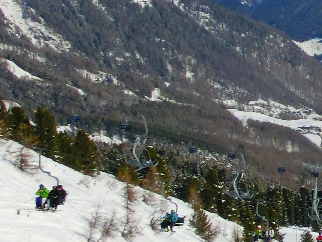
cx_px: 558
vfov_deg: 13.0
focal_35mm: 114
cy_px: 80
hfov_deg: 15.2
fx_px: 1061
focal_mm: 4.24
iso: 80
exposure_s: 1/640
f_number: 7.9
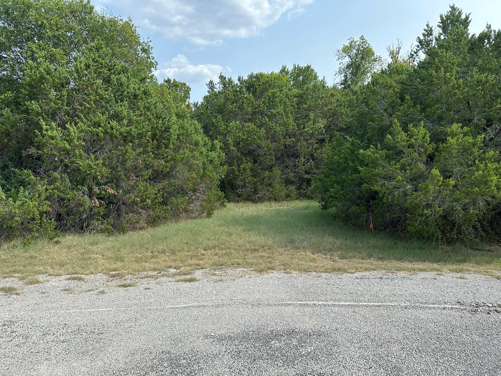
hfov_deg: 71.6
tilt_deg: -1.9
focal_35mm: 24
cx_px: 250
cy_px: 188
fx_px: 347
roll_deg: +2.9
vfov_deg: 56.8
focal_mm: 6.86
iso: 80
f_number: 1.78
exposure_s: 1/2525
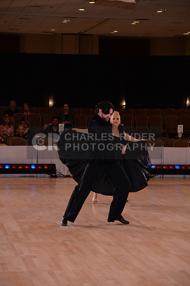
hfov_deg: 11.4
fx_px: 953
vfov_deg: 17.1
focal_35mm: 120
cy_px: 143
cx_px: 95
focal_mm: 120
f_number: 5
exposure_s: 1/250
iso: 2000
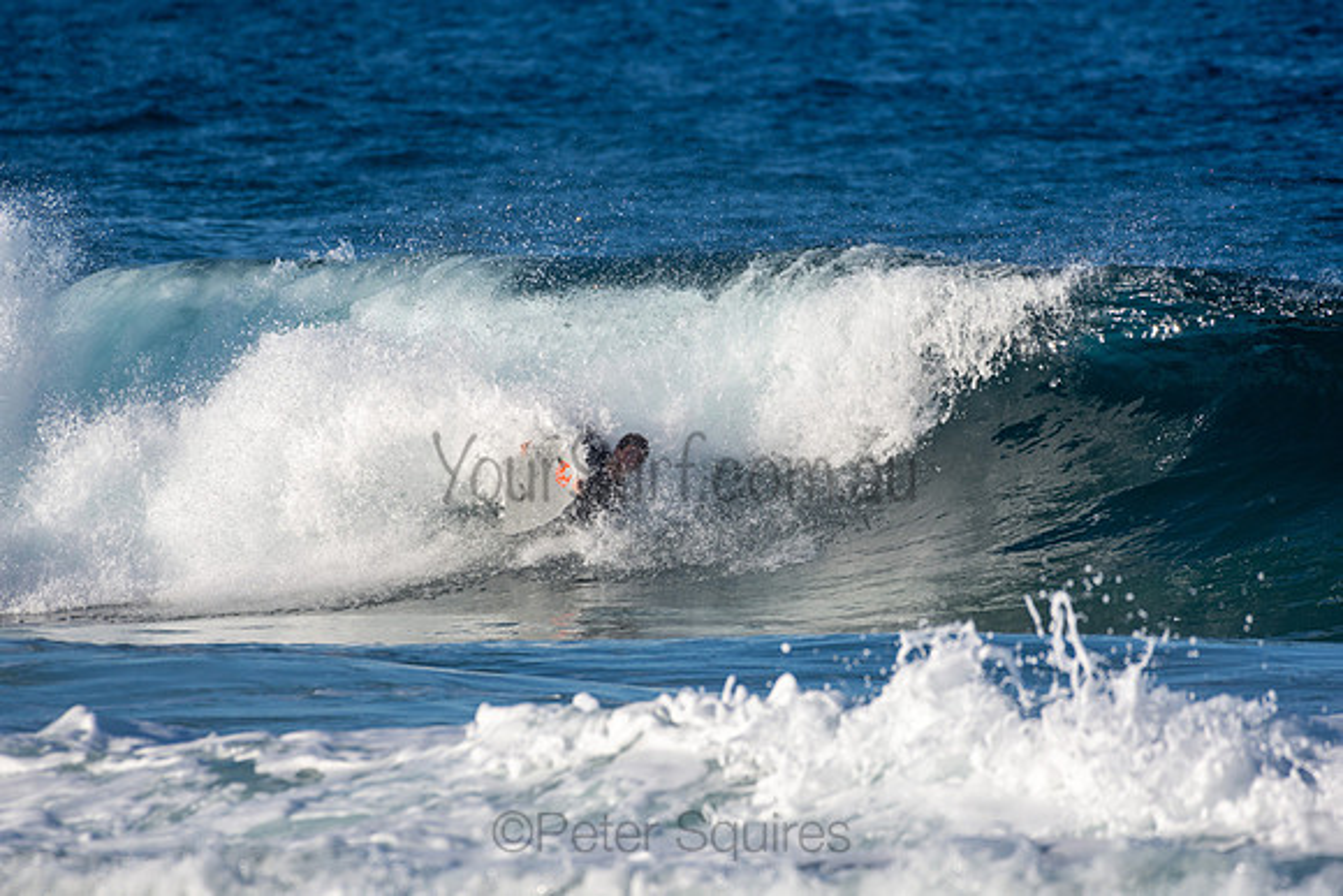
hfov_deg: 2.7
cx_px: 672
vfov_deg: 1.8
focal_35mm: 750
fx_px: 27984
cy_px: 448
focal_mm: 500
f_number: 5.6
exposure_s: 1/1250
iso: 160
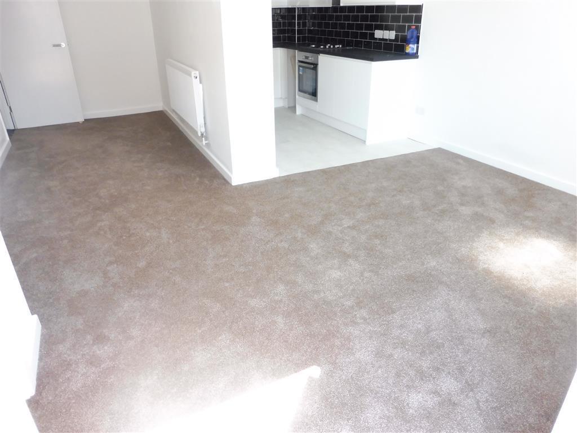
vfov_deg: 56.8
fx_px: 400
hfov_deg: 71.6
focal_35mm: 24
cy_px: 216
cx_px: 288
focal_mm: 4.3
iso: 400
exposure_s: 1/60
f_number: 3.3
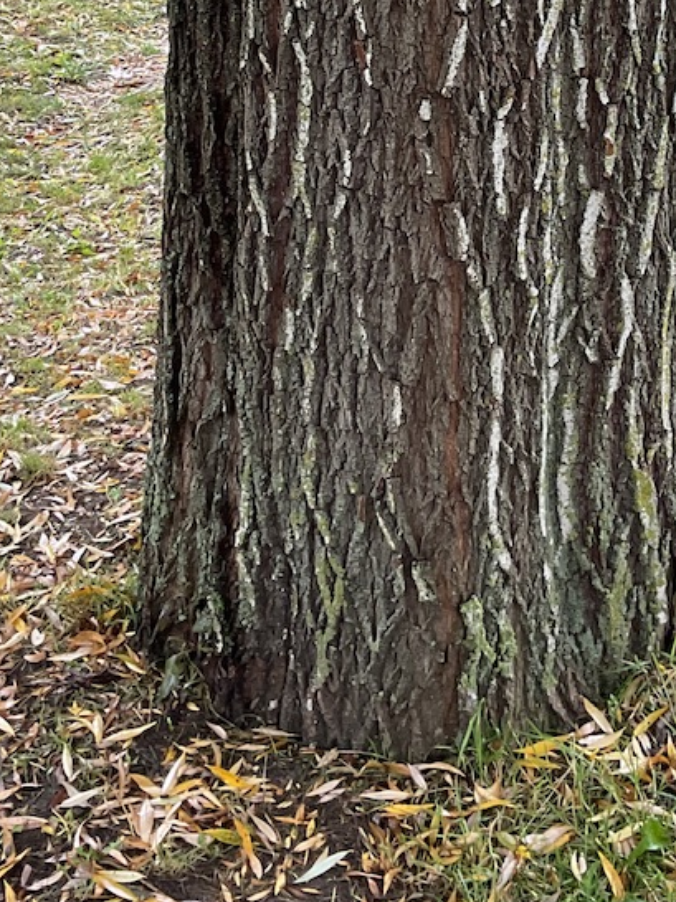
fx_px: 1772
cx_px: 489
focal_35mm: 68
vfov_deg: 27.1
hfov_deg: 21.5
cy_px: 23
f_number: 1.8
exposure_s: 1/60
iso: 100
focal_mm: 3
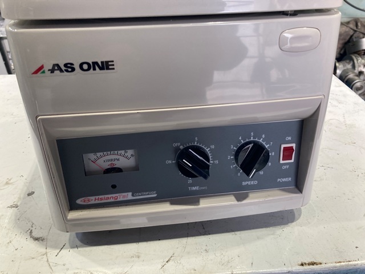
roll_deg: -0.1
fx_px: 295
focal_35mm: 28
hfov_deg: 63.4
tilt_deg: -35.9
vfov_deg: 49.7
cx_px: 182
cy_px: 137
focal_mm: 3.99
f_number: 1.8
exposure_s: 1/60
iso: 64
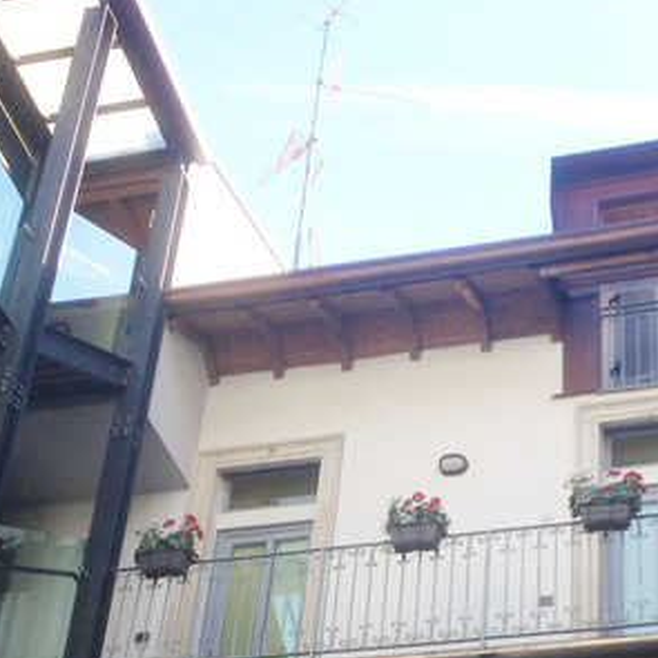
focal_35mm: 79
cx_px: 413
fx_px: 1699
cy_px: 611
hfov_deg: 21.9
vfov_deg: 21.4
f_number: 2.4
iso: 50
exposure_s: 1/414
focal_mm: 4.13
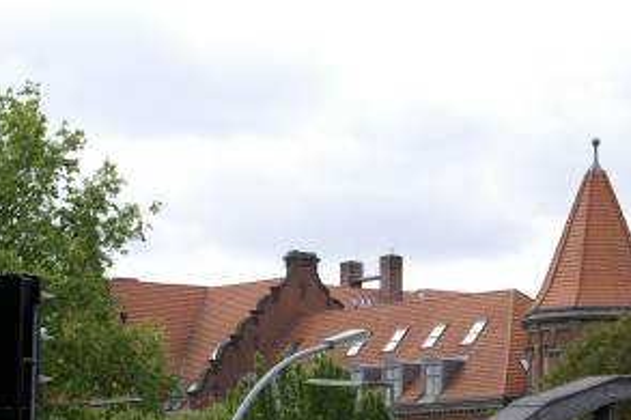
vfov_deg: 9.9
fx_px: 2418
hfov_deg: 14.8
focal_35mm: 138
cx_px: 454
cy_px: 391
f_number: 8
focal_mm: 45
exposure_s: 1/200
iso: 100
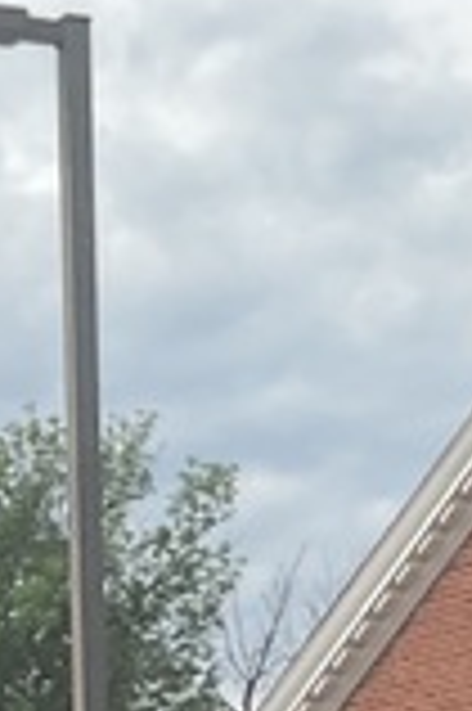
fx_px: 3863
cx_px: 373
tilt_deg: -1.3
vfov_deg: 9.7
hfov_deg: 7.0
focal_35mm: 196
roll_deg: +1.9
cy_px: 1462
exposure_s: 1/1121
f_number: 1.8
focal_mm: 3
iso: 16
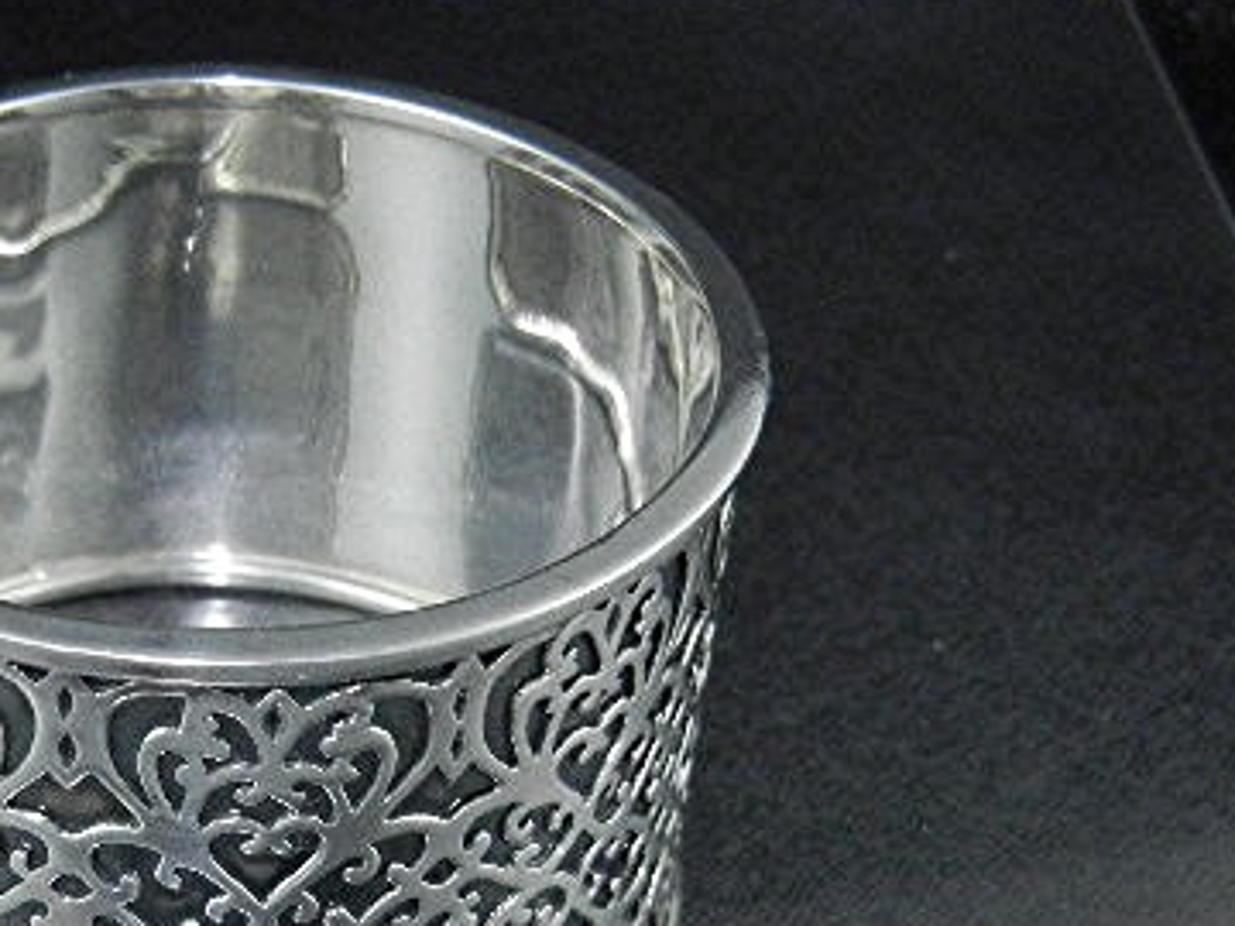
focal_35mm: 80
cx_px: 216
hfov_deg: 24.0
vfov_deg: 18.3
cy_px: 720
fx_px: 2854
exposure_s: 1/30
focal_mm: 8.1
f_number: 7.6
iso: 800
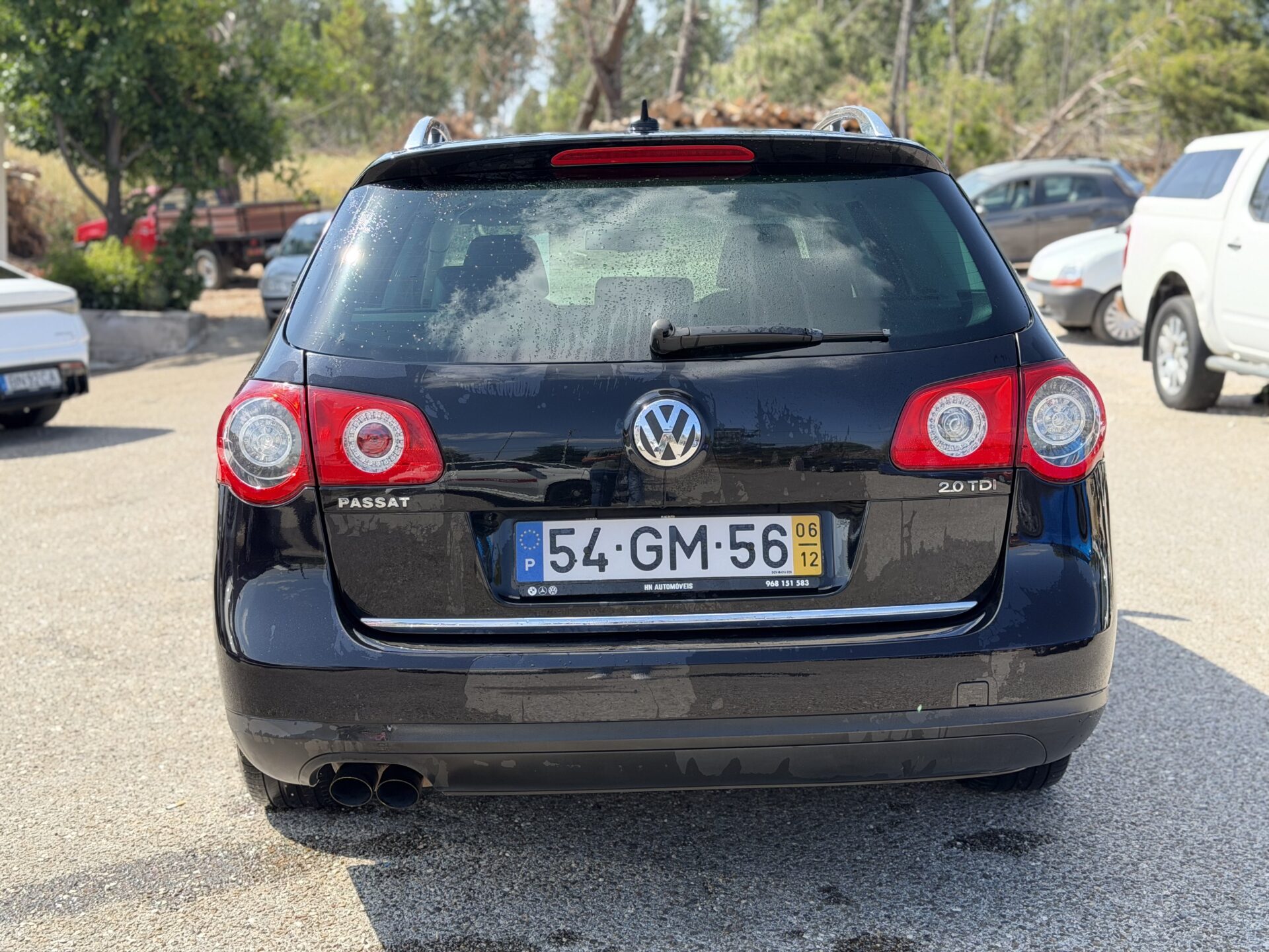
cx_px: 634
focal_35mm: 48
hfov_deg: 39.7
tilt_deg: -3.6
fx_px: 1760
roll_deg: -2.6
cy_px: 476
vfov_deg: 30.3
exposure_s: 1/706
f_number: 1.78
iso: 100
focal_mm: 6.76
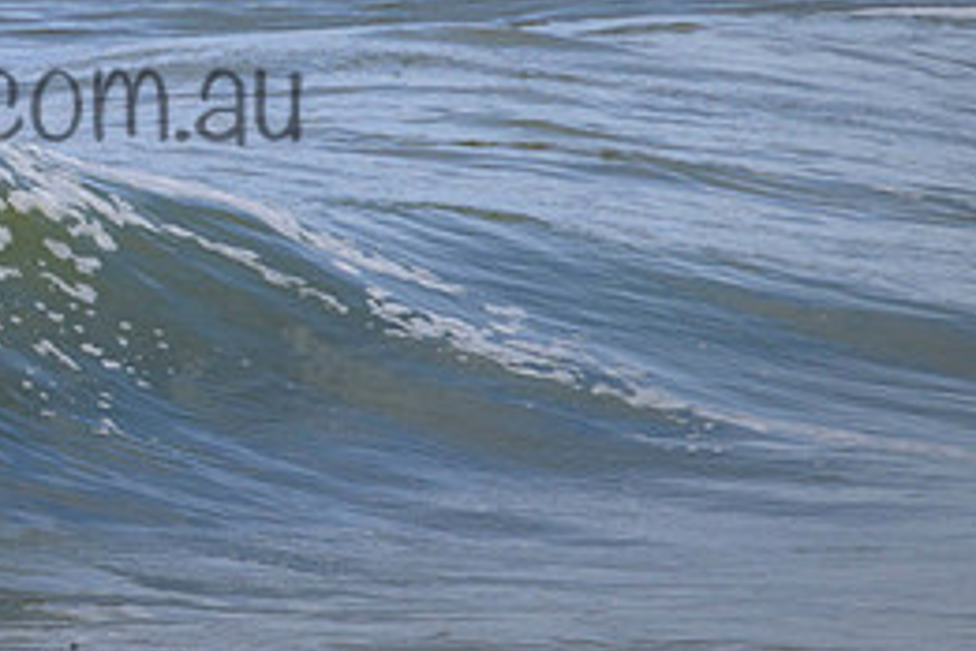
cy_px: 54
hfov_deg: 1.2
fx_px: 48227
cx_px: -93
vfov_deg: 0.8
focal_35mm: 1779
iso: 640
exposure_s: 1/2000
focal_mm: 800
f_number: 11
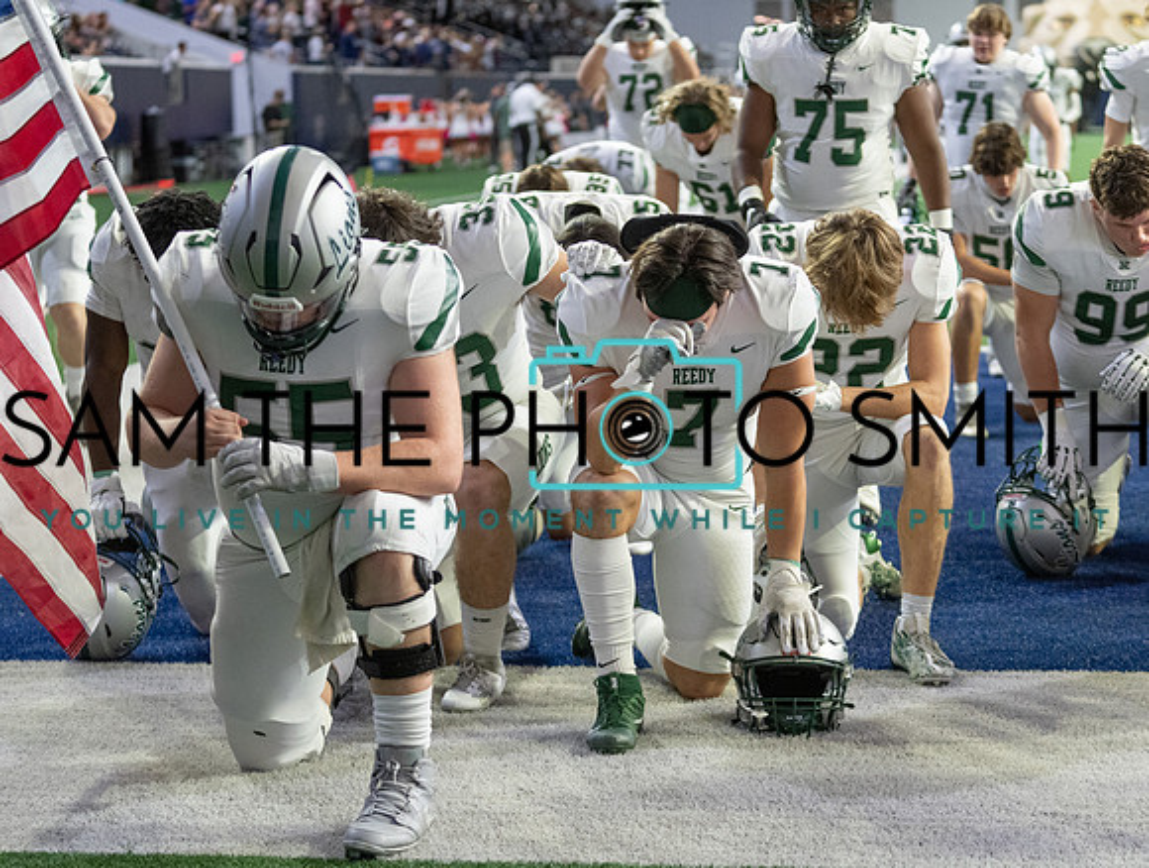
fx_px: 2921
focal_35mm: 88
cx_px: 622
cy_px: 467
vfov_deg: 16.9
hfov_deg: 22.3
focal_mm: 70
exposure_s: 1/320
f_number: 2.8
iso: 3200
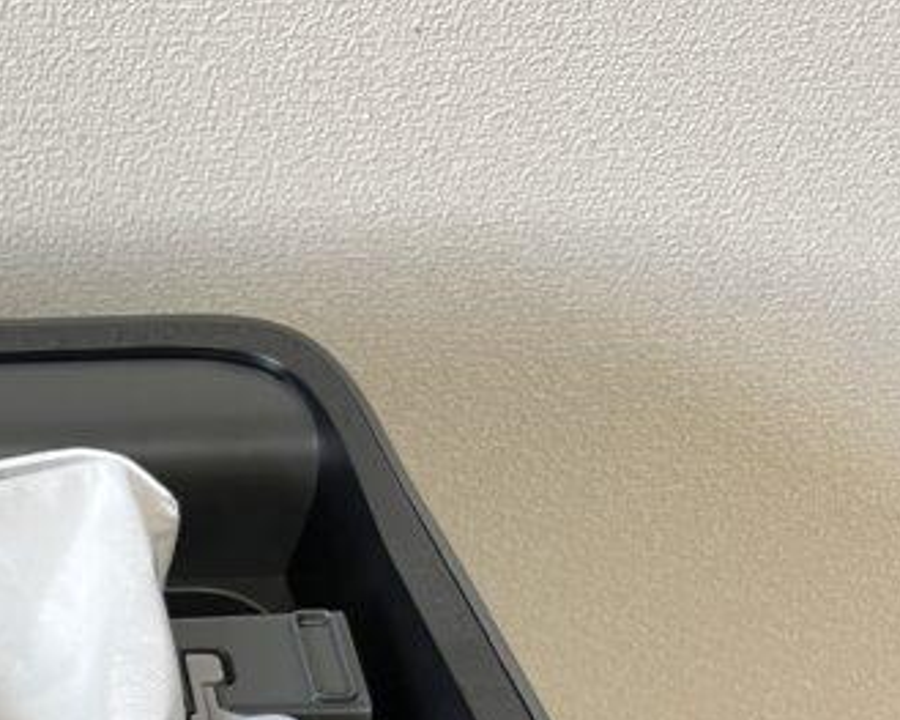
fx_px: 2104
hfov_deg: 20.4
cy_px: 865
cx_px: -487
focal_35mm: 79
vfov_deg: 18.4
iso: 80
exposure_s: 1/50
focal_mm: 5.7
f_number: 1.5
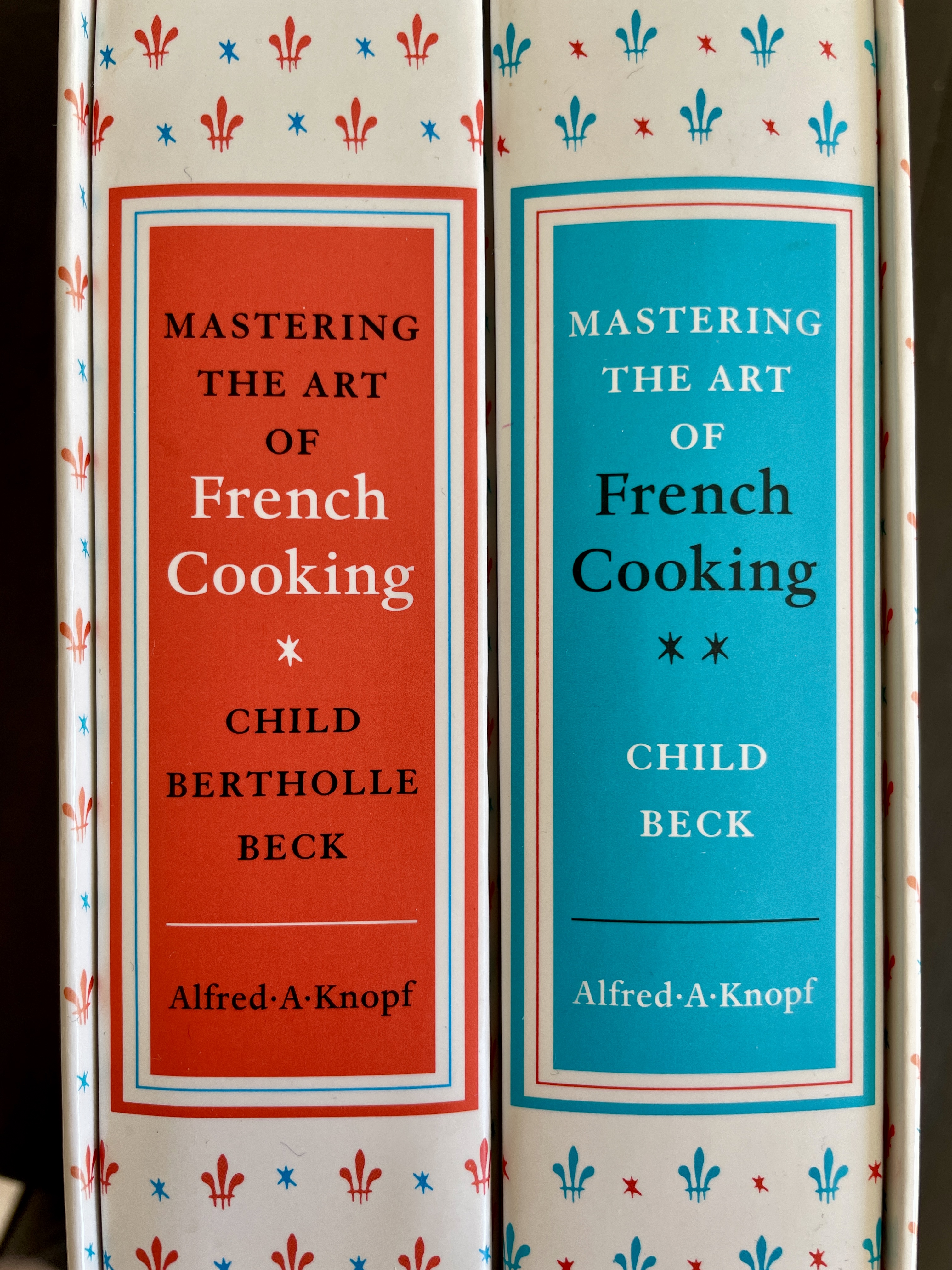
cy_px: 635
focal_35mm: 26
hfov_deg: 53.1
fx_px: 953
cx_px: 476
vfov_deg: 67.3
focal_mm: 4.2
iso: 32
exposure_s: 1/129
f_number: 1.6
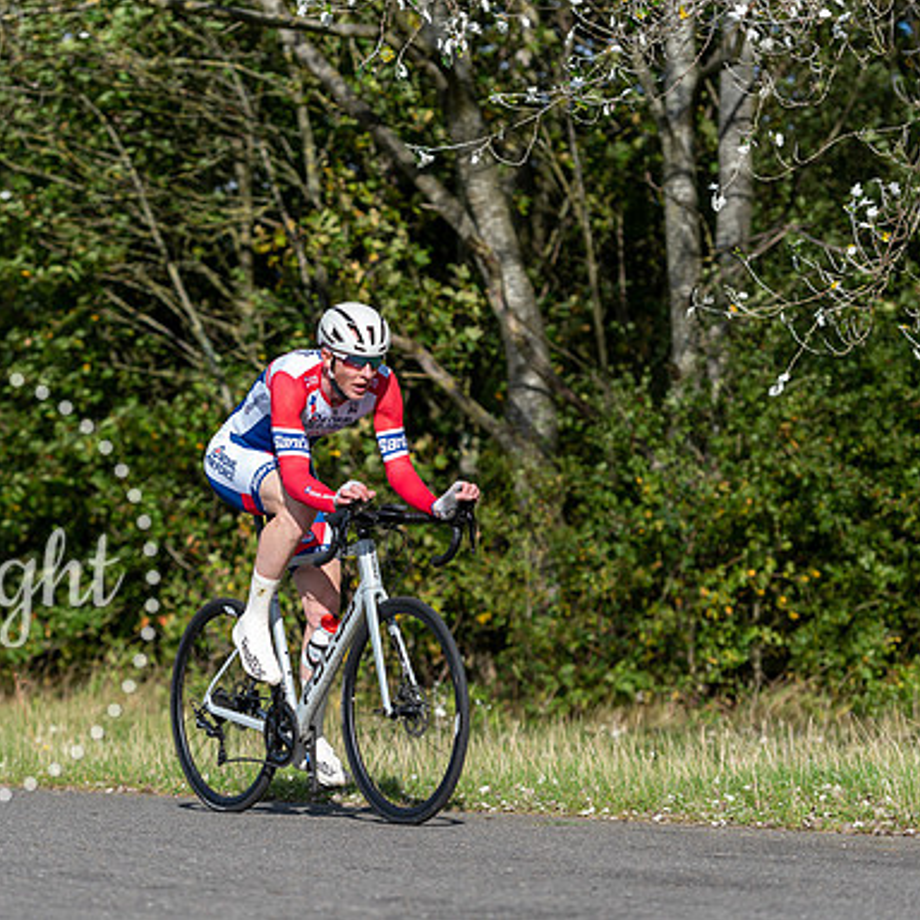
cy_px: 459
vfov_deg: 11.3
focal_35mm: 154
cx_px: 307
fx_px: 4631
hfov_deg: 11.3
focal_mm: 120
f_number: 3.2
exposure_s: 1/2000
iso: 160
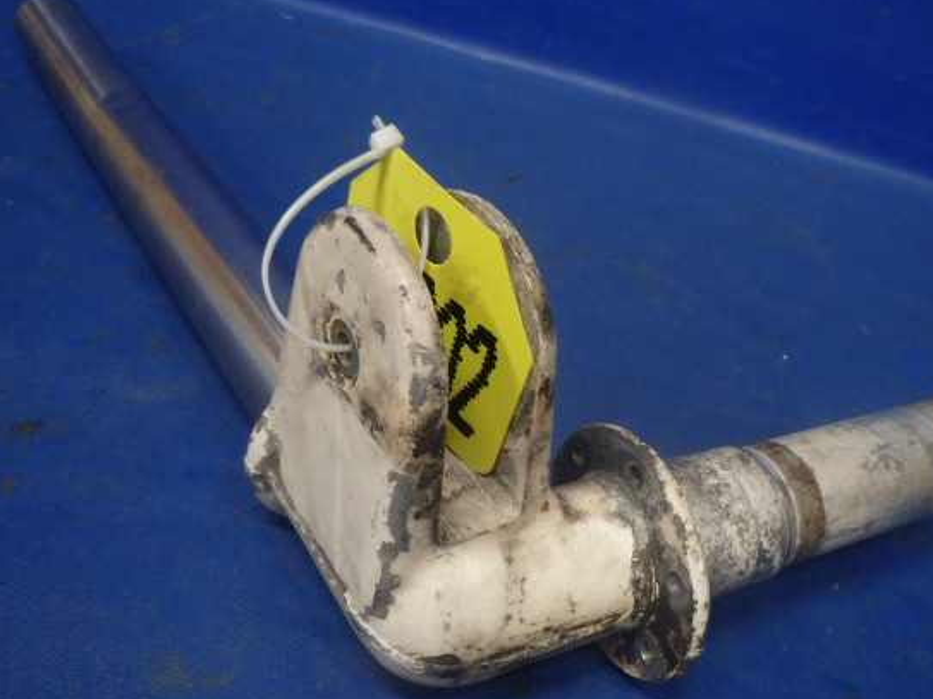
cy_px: 321
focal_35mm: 33
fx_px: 889
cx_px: 481
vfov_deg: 42.9
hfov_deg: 55.4
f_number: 3.9
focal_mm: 5
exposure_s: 1/30
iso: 400
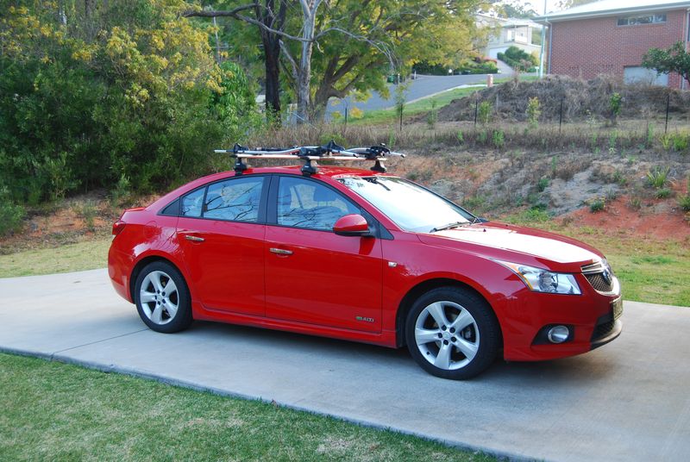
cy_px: 231
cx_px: 345
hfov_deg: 49.5
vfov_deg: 34.3
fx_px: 749
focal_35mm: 39
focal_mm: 26
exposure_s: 1/80
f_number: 4.5
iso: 200
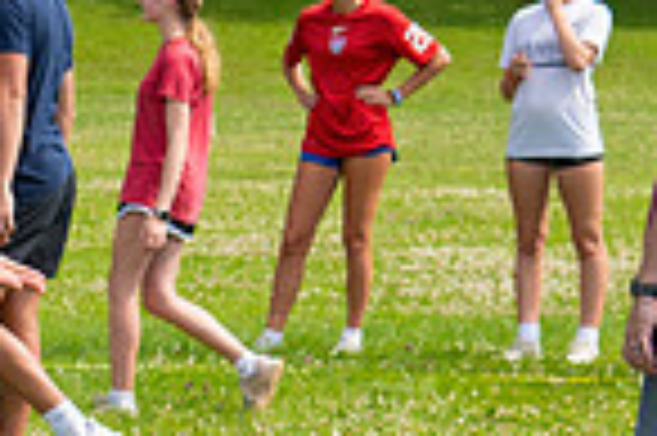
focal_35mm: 326
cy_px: 414
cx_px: -220
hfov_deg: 6.3
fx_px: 5943
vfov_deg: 4.2
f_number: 5.6
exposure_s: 1/800
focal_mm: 55
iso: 250
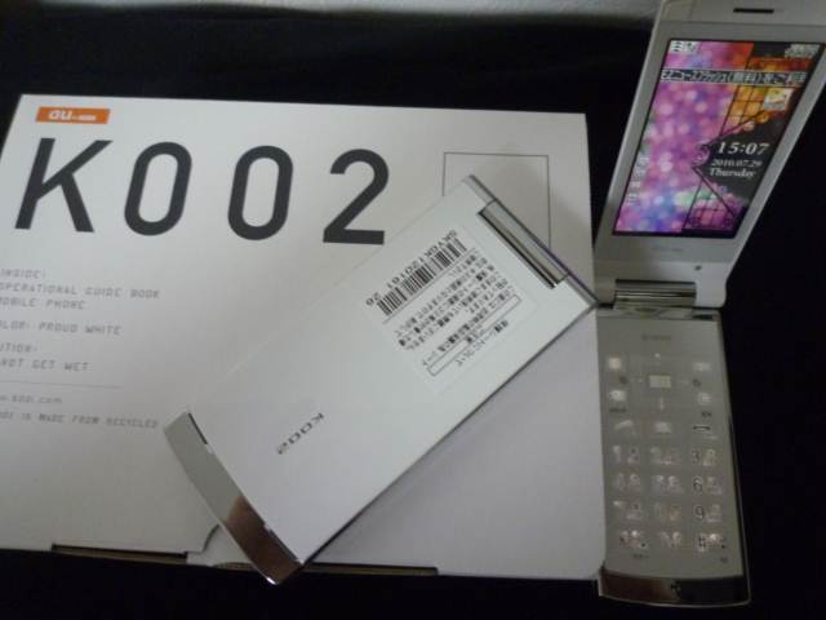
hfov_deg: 69.4
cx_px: 413
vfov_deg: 54.9
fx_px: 597
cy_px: 310
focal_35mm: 25
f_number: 2.8
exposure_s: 1/13
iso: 400
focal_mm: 4.4
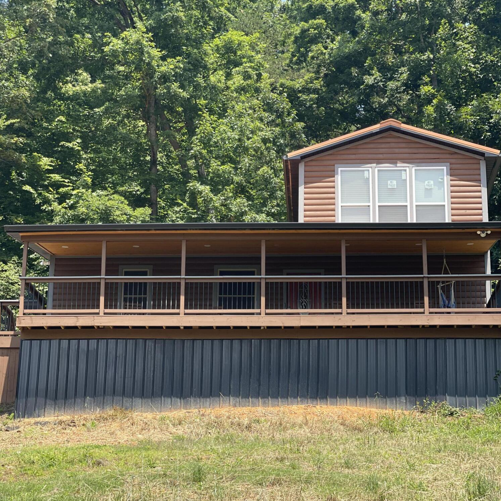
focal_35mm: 76
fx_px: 1244
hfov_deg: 22.8
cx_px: 252
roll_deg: -0.6
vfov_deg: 22.7
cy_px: 295
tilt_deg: +17.3
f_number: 2.2
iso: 32
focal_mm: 7.5
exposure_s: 1/544
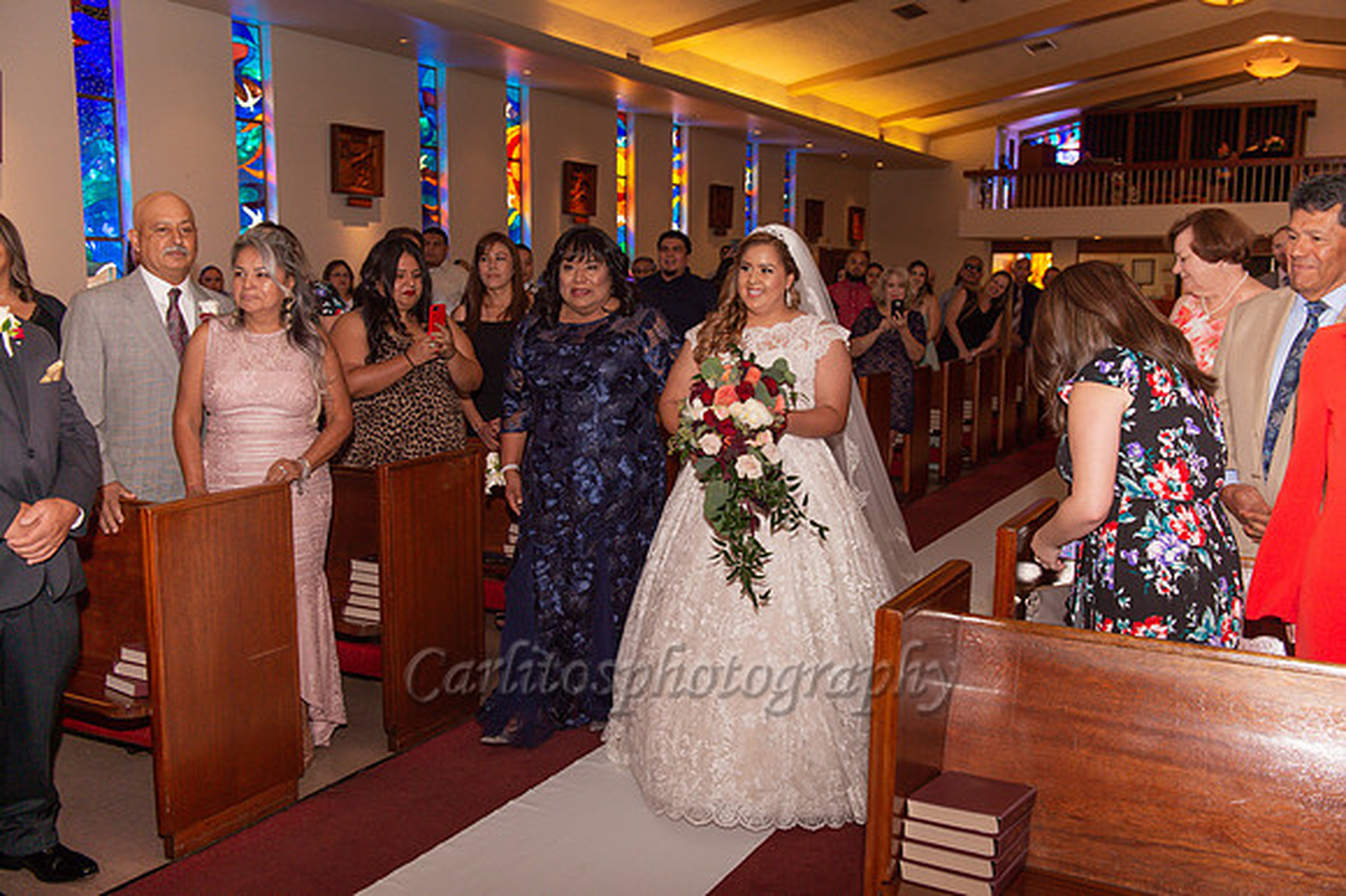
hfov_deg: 55.8
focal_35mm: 34
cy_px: 448
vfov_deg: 38.8
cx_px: 673
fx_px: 1270
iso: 400
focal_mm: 34
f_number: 4
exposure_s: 1/250
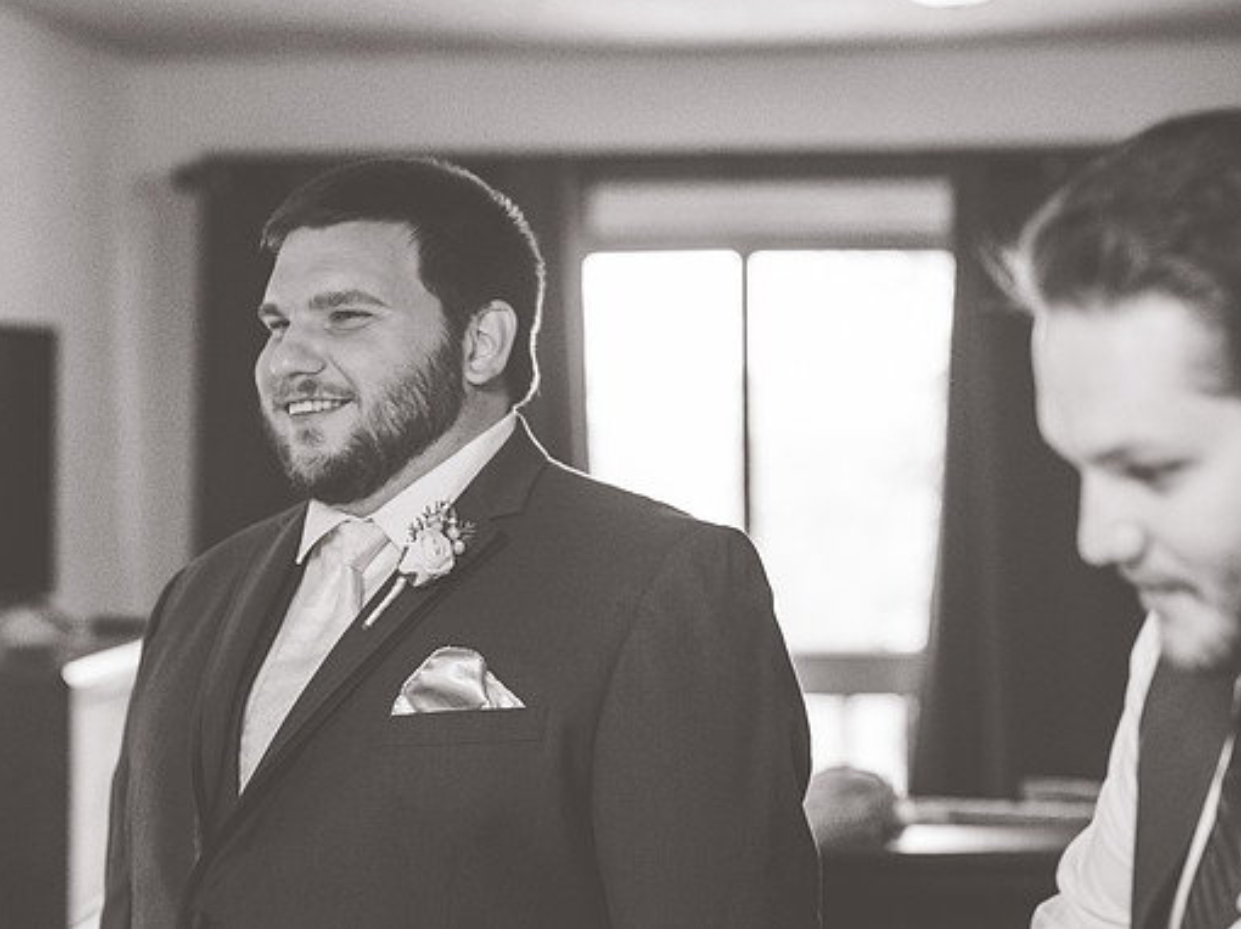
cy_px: 461
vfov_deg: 15.9
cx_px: 543
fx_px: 3333
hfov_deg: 21.1
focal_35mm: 93
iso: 1250
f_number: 2.8
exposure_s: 1/400
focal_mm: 85
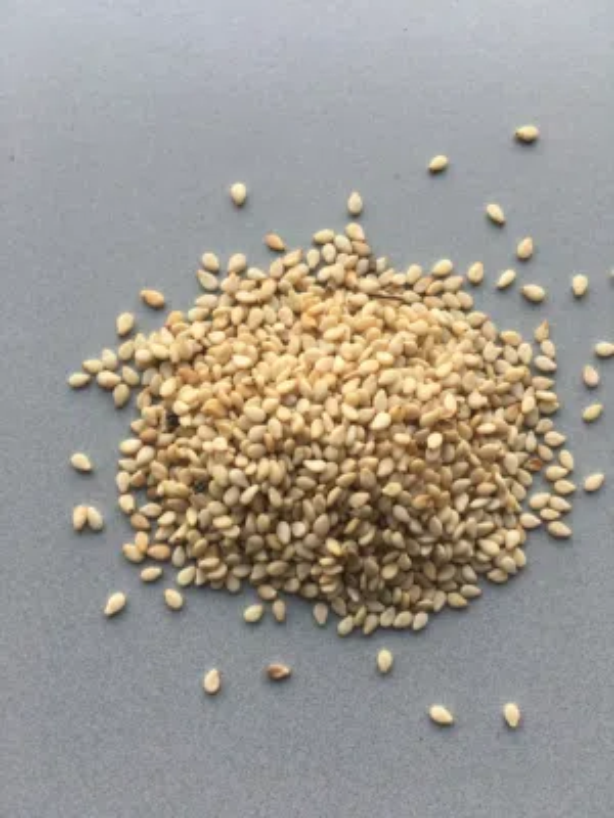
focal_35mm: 29
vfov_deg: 61.7
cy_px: 409
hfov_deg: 48.2
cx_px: 307
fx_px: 686
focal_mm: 4.15
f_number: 2.2
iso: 25
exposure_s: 1/100
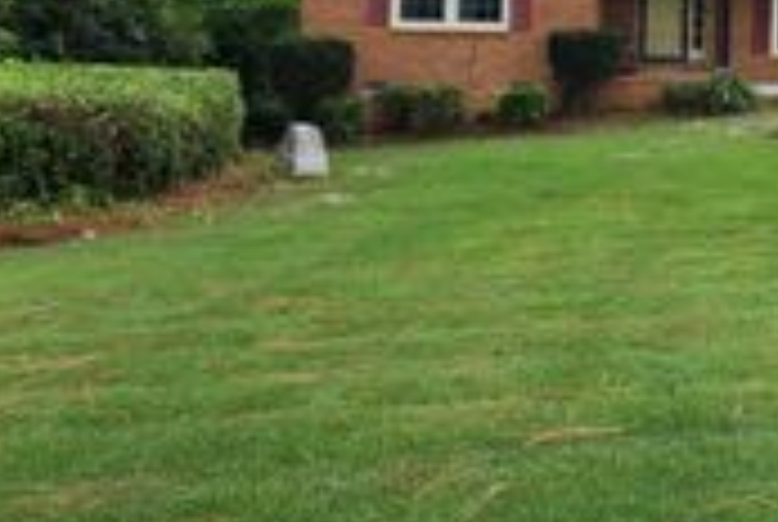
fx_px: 1494
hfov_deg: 26.5
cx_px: 895
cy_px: -11
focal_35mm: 69
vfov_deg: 19.2
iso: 12
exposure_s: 1/199
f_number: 1.8
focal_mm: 6.4
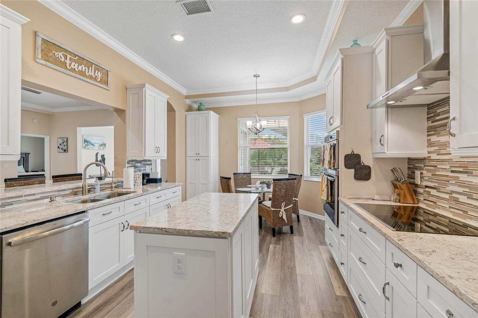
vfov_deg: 77.3
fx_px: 199
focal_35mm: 15
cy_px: 159
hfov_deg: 100.4
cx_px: 239
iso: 100
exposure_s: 1/13
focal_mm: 10
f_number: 7.1
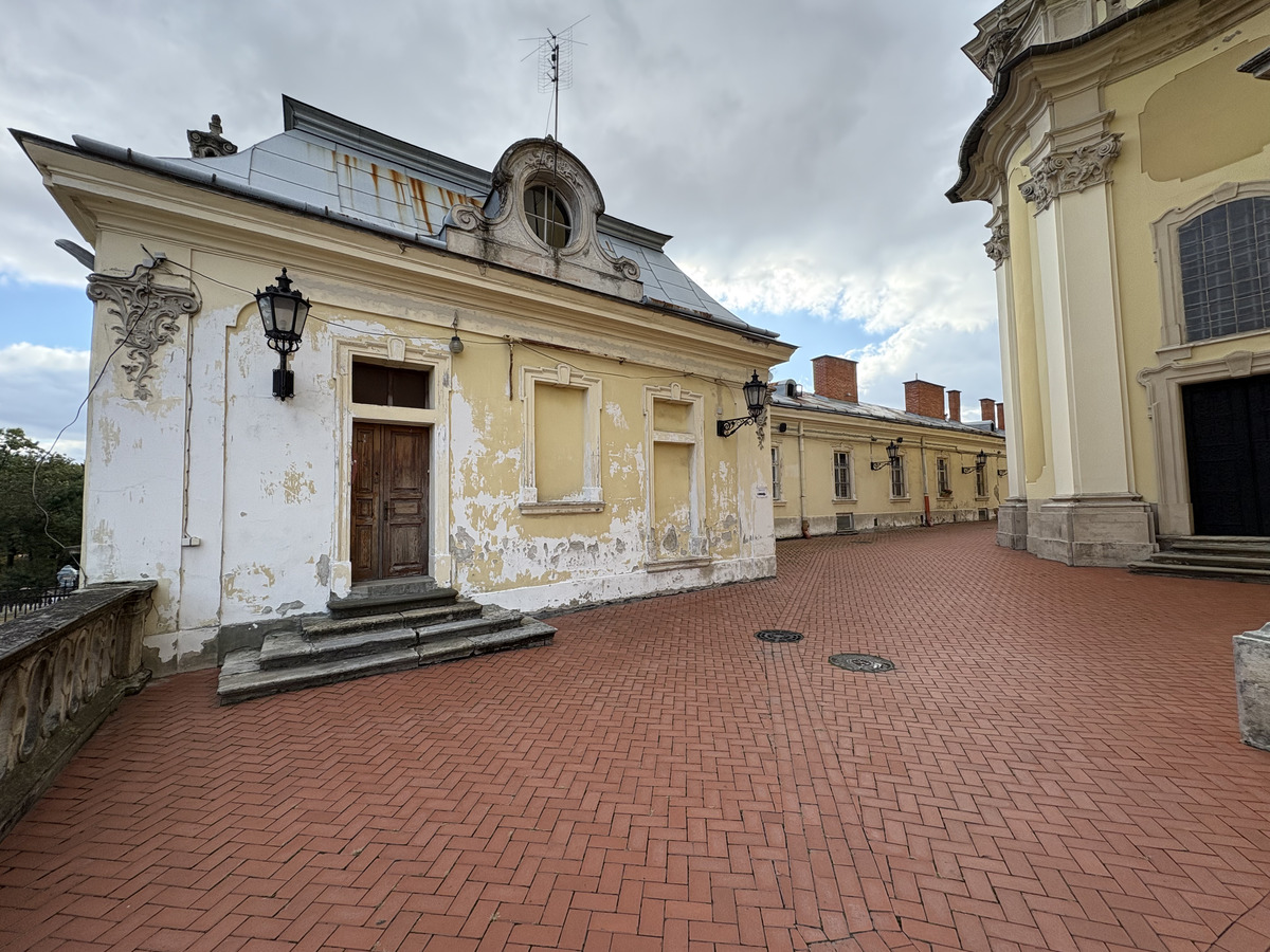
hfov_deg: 102.1
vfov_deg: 85.7
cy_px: 476
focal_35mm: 14
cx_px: 635
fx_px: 514
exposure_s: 1/664
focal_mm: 2.22
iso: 64
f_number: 2.2
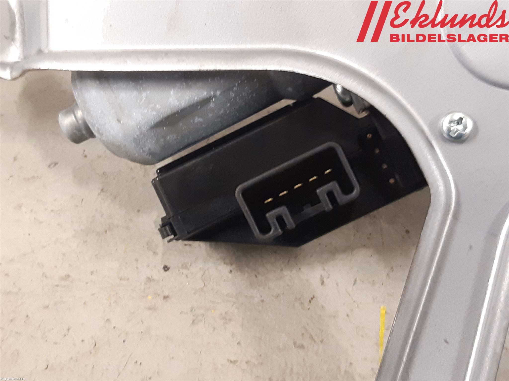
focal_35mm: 26
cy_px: 190
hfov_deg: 67.3
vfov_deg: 53.1
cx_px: 254
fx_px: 382
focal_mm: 3.93
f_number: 1.7
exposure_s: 1/25
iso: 250
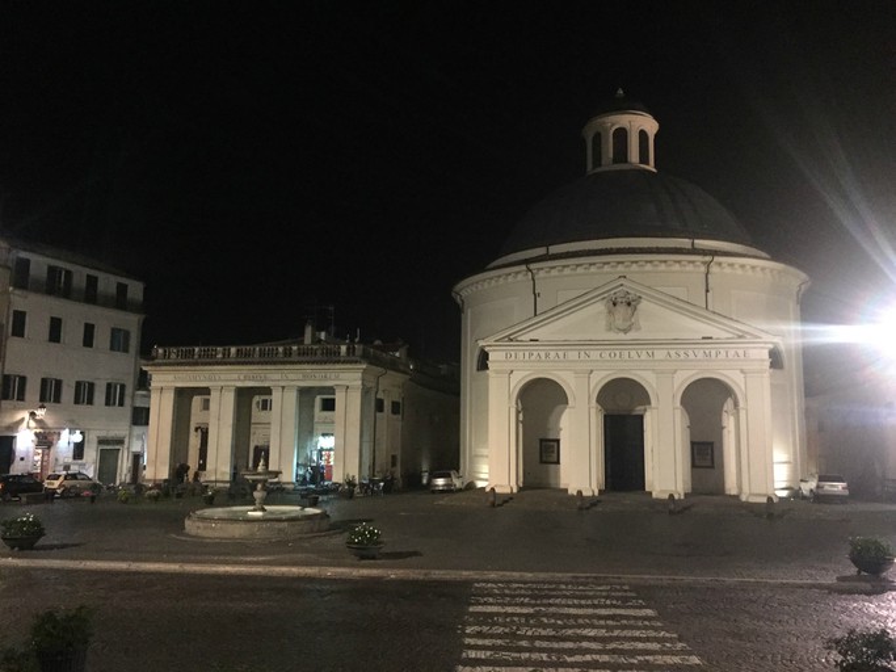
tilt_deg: +7.9
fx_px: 751
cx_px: 448
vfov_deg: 48.2
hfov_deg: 61.7
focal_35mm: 29
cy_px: 336
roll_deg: -1.9
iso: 400
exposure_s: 1/17
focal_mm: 4.15
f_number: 2.2
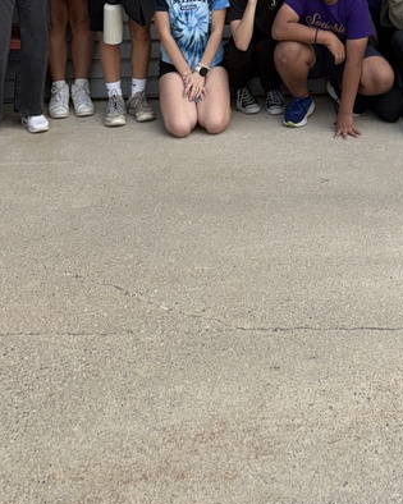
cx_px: 328
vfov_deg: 26.3
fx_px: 984
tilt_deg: -7.5
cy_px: -61
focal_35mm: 66
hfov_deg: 22.8
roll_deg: +0.8
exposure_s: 1/1706
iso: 64
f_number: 1.6
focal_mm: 5.96
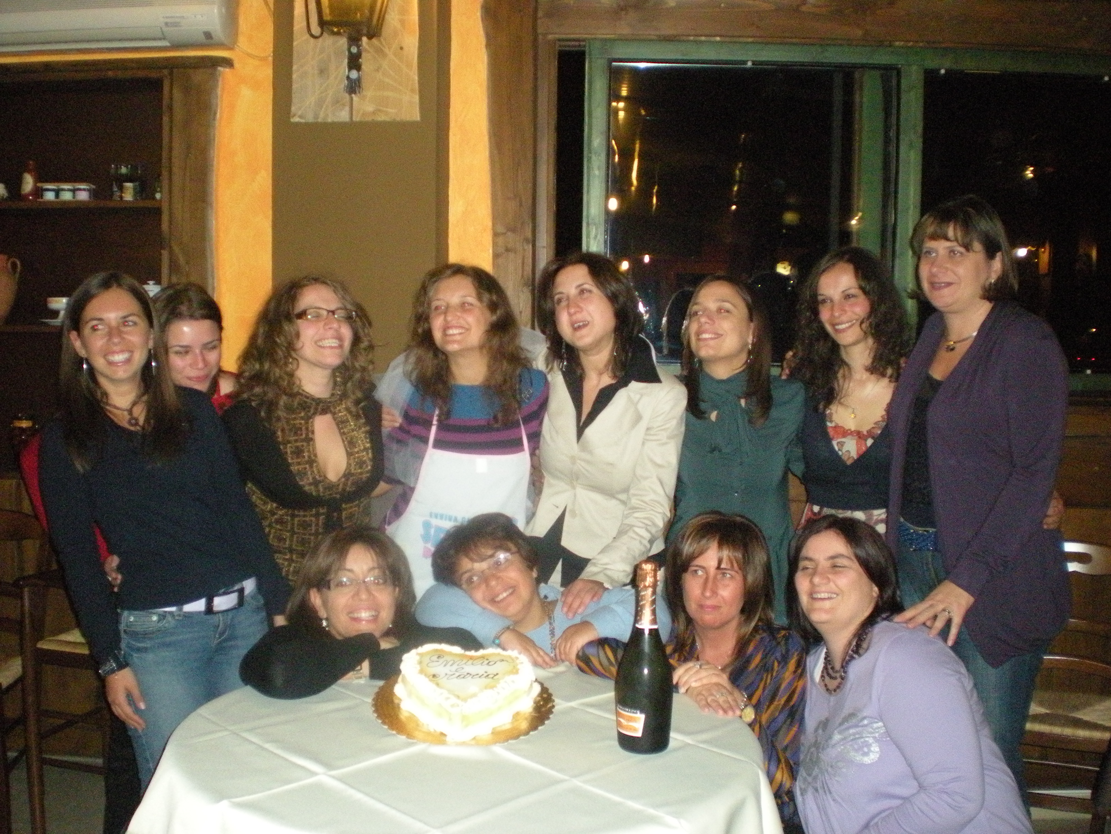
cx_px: 556
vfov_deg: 37.7
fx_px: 1220
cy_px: 417
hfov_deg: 49.0
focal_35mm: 38
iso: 719
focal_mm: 6.3
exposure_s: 1/60
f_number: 3.1
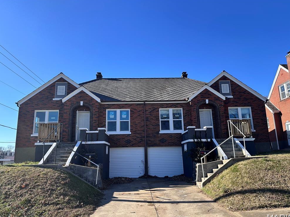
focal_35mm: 25
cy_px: 111
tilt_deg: +11.9
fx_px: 209
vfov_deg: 54.9
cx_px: 145
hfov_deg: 69.4
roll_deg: -0.5
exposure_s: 1/2882
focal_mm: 6.86
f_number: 1.78
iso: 80
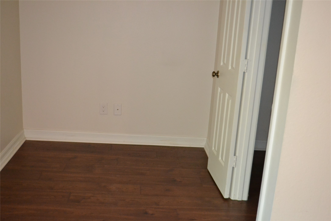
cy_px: 110
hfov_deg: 49.6
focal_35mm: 39
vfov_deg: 34.2
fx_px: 359
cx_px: 166
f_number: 4.2
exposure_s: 1/60
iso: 2800
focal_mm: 26
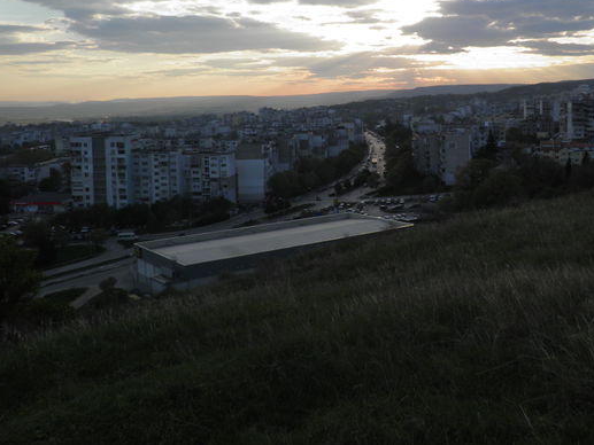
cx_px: 386
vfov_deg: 36.3
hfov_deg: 47.2
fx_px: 669
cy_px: 138
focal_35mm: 39
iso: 50
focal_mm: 4.9
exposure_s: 1/500
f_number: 2.8
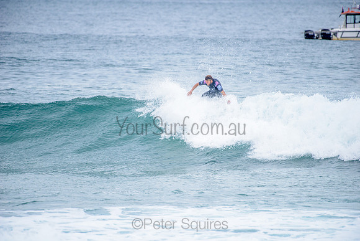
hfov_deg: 4.1
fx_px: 5001
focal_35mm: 500
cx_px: 180
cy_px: 120
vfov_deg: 2.8
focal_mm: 500
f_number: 5.6
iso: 400
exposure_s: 1/2000
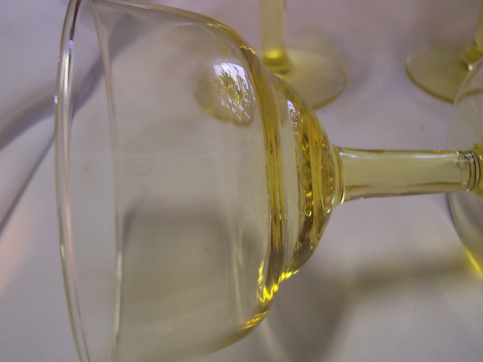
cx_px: 242
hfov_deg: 50.1
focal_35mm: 37
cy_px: 181
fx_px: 516
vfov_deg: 38.7
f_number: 2.8
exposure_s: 1/60
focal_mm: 5.6
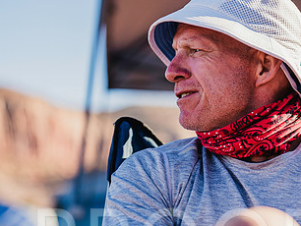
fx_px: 792
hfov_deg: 21.5
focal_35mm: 91
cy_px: 124
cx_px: 178
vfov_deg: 16.3
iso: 100
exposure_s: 1/1600
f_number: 1.8
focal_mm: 50
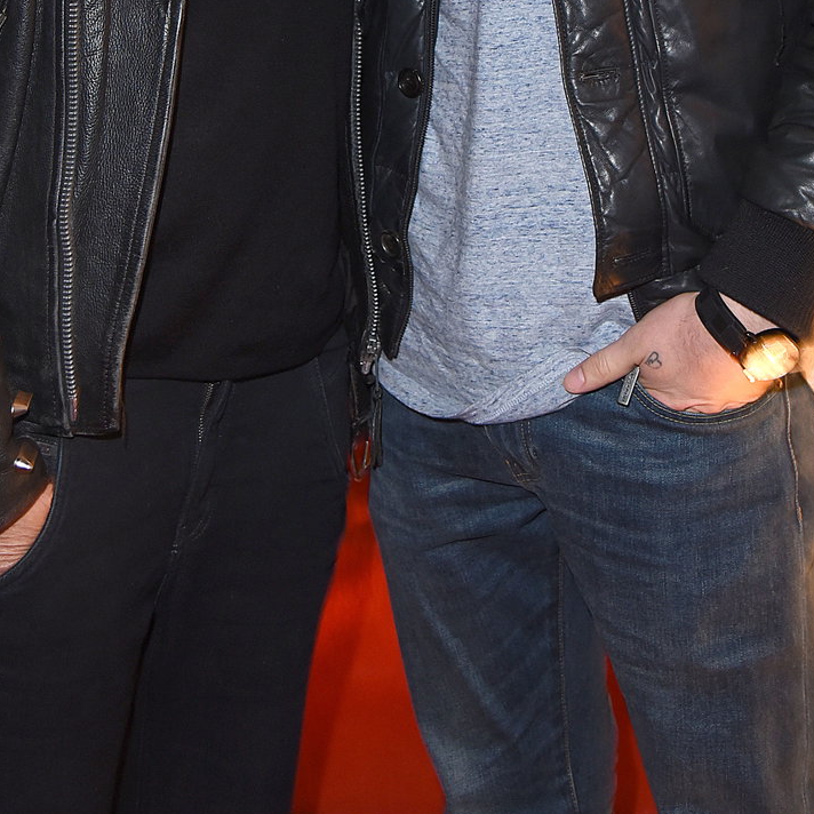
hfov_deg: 23.7
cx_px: 391
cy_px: -118
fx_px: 1942
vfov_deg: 22.2
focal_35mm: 73
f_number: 5.6
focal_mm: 34
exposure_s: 1/40
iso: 2000
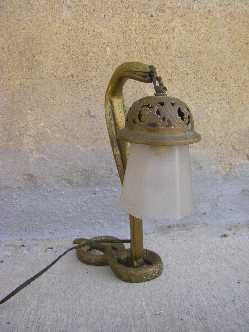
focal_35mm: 38
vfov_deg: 49.0
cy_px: 166
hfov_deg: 37.7
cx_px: 124
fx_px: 364
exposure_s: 1/200
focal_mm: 6.3
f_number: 3.5
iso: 64
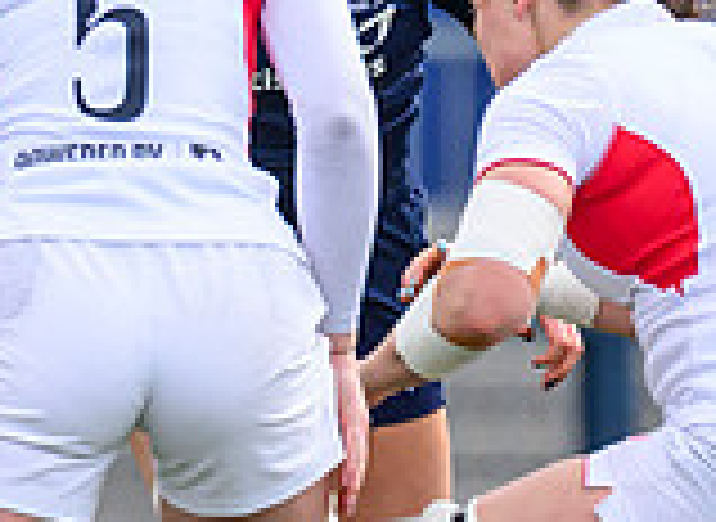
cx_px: -640
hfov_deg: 0.5
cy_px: 179
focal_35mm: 3724
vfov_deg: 0.4
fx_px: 76278
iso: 500
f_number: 4
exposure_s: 1/2000
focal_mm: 560
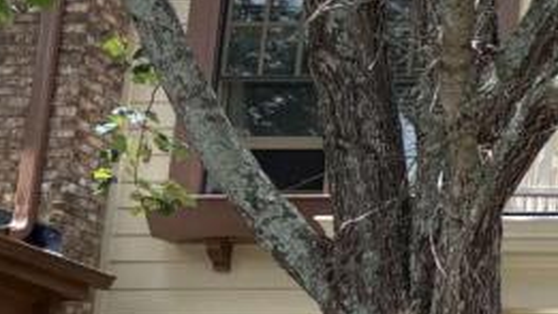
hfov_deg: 13.2
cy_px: 359
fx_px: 1924
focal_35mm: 130
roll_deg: +0.0
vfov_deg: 9.2
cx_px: 1264
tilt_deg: +10.9
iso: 50
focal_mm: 5.96
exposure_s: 1/673
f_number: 1.6
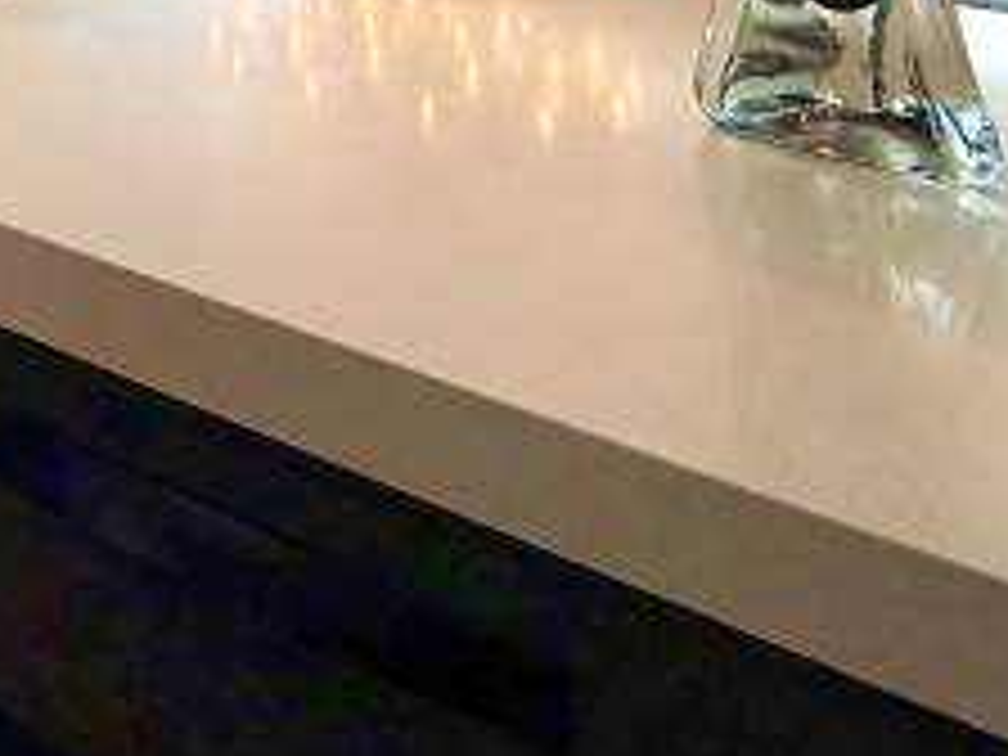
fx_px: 1456
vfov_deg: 22.6
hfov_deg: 26.1
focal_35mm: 50
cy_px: -436
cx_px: -558
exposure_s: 1/233
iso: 50
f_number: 2.2
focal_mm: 2.22
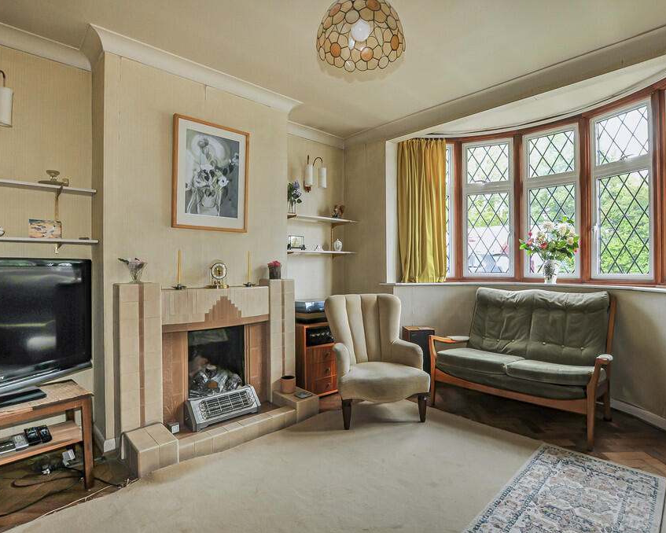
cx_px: 343
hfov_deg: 89.6
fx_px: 335
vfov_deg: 77.0
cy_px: 266
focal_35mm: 17
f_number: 11
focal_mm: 10
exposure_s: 1/2.5
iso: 200
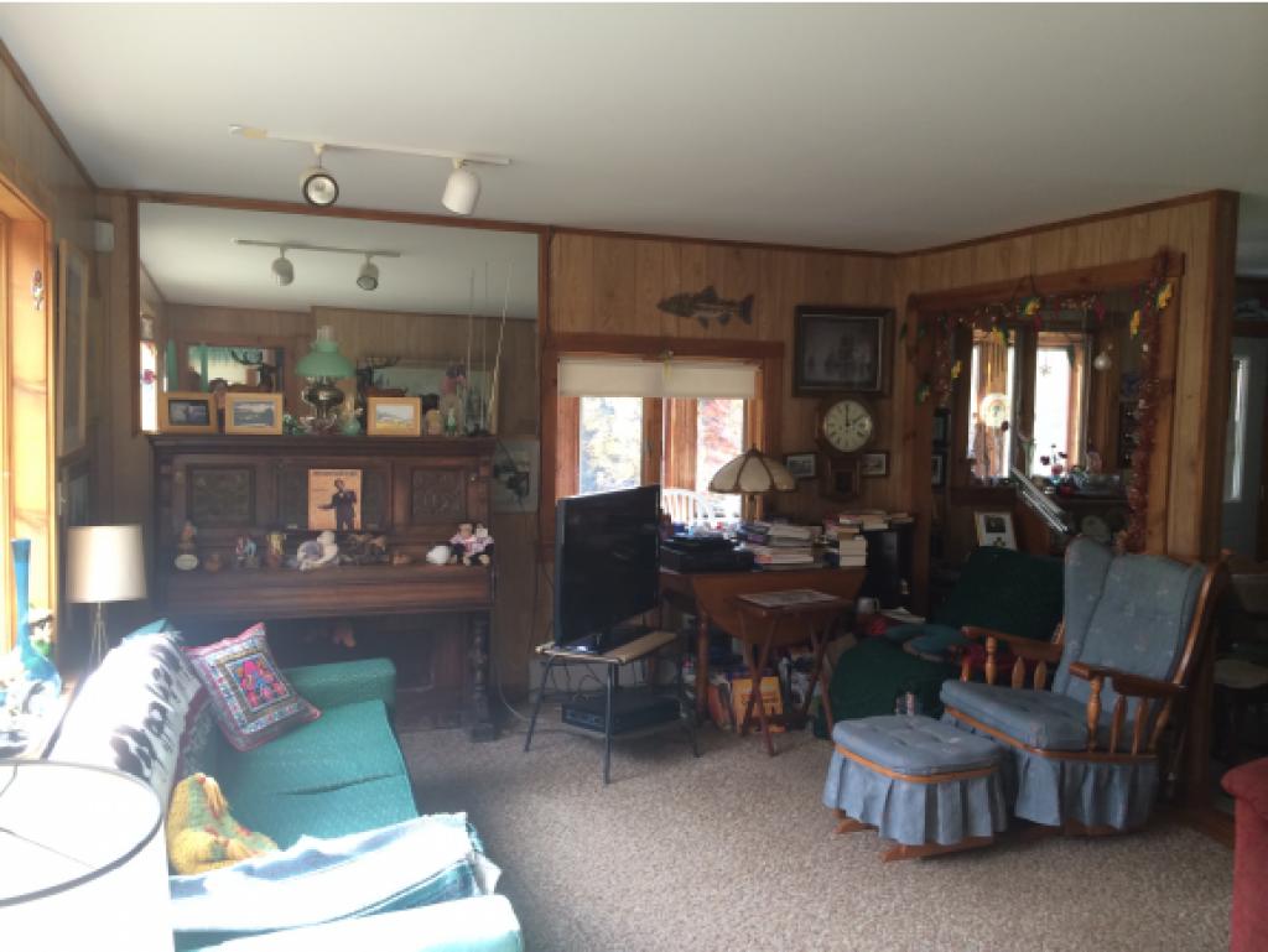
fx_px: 1099
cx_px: 634
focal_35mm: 30
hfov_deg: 59.9
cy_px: 476
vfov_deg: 46.8
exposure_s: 1/30
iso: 40
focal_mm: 4.12
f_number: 2.2
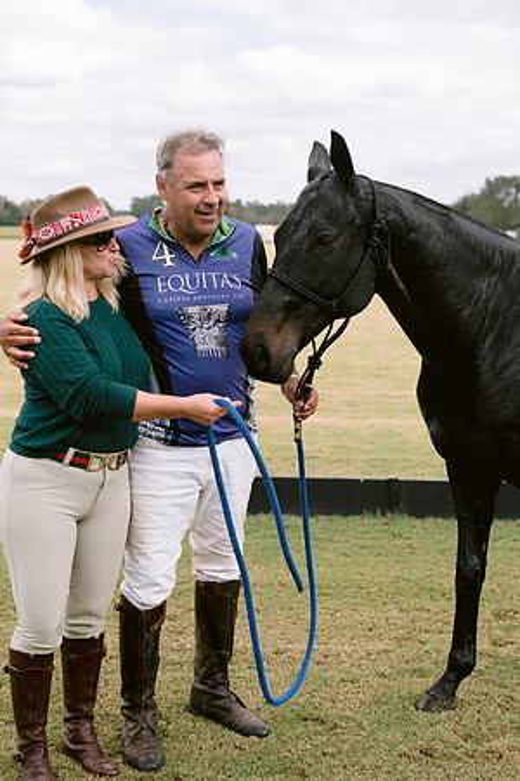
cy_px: 390
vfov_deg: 39.6
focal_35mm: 50
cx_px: 260
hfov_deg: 27.0
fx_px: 1083
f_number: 4
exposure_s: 1/1600
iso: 200
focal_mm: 50
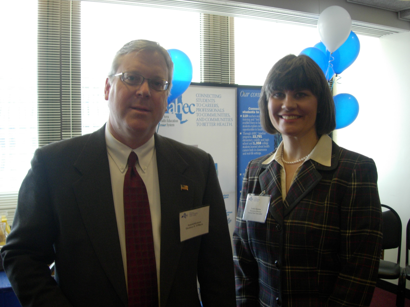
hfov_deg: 49.0
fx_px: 450
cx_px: 205
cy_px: 154
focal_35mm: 38
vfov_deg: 37.7
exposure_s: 1/32
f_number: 2.8
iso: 115
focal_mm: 7.8
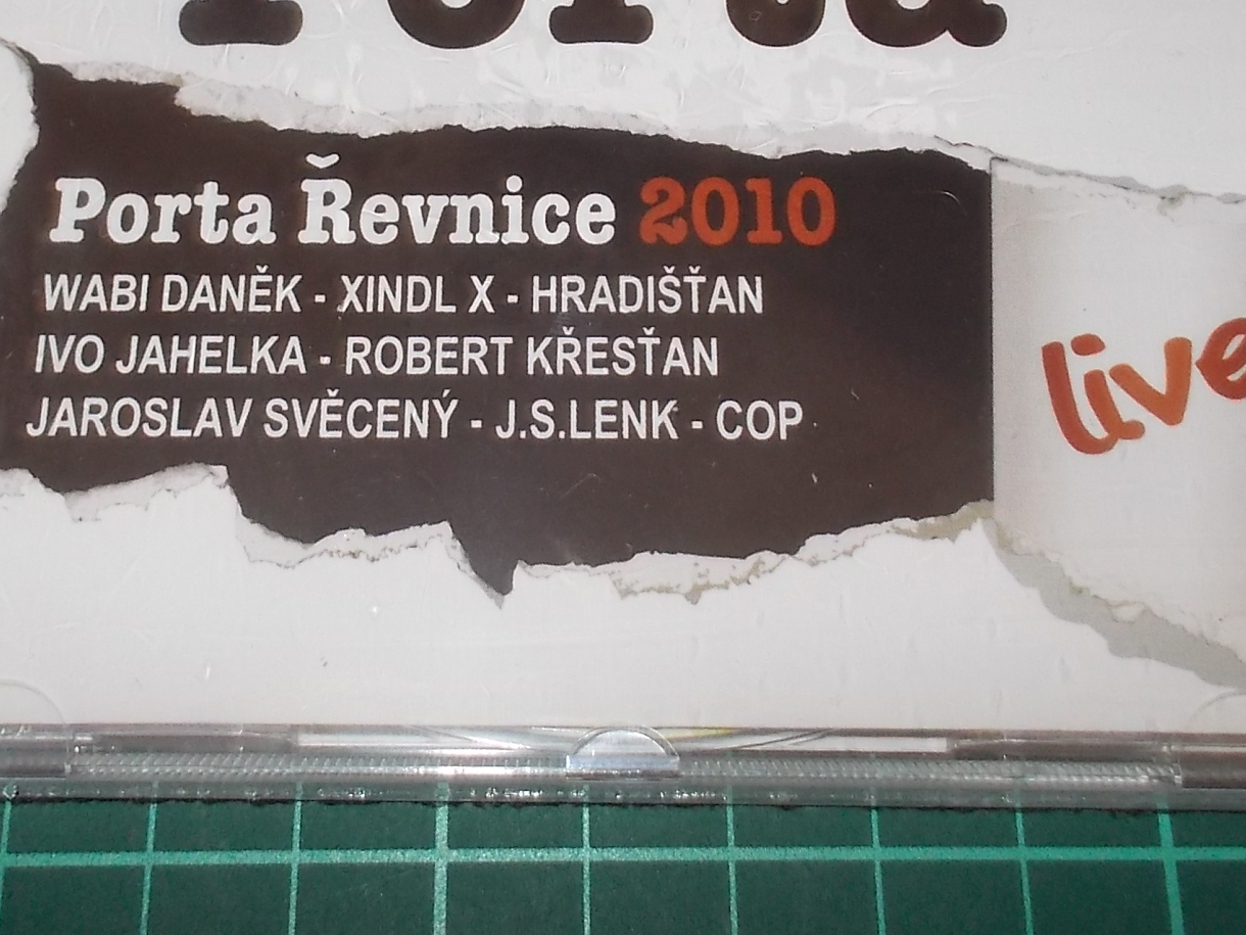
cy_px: 143
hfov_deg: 35.5
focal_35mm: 54
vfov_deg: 26.4
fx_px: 1944
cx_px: 548
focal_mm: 4.1
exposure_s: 1/30
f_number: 3.3
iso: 200
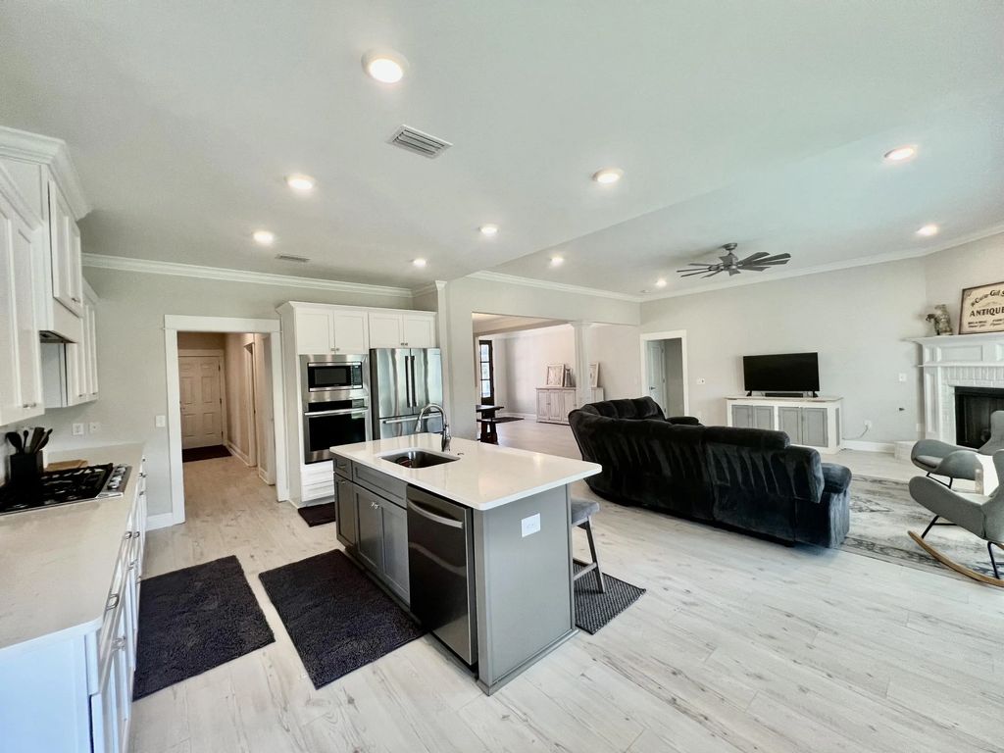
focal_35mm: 13
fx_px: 377
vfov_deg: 89.9
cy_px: 376
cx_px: 502
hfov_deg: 106.2
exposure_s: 1/120
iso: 160
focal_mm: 1.57
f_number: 1.8
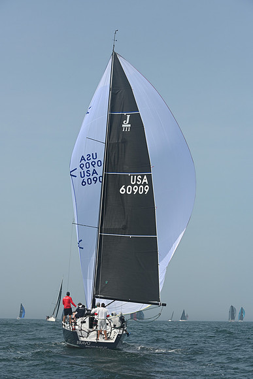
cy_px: 190
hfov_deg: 19.5
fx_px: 737
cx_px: 126
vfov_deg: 28.8
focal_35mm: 70
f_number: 9
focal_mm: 70
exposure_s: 1/1250
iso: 320
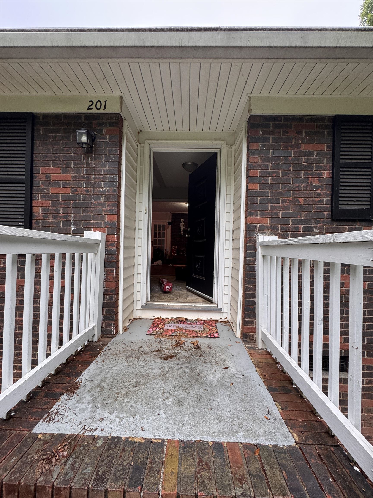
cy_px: 249
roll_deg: -1.3
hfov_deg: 85.7
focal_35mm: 14
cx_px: 186
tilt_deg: -0.2
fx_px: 201
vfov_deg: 102.1
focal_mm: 2.22
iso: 160
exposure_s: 1/99
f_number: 2.2
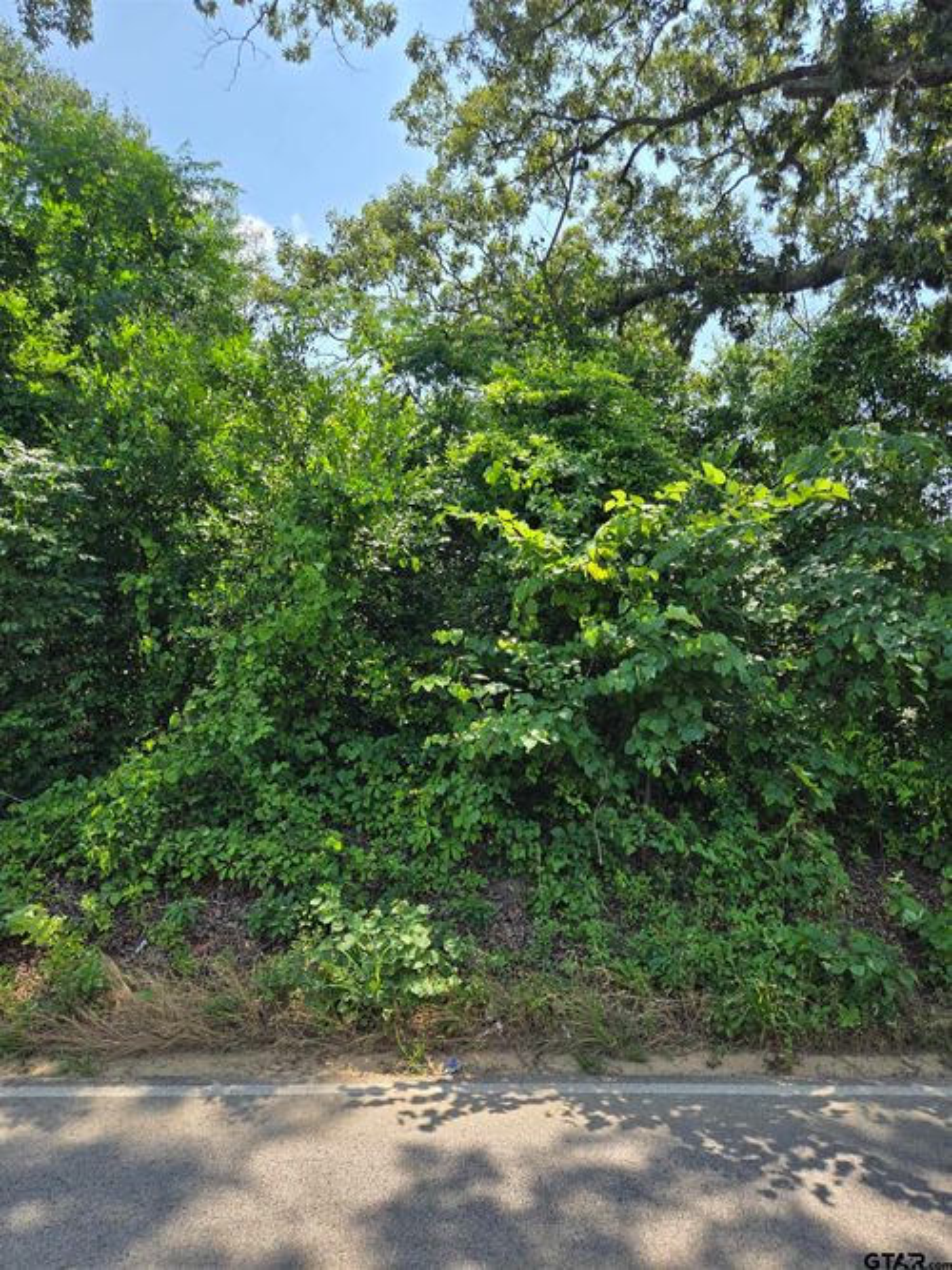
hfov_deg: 58.9
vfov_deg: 73.9
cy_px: 635
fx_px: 844
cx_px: 476
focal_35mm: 23
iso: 25
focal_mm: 5.4
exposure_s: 1/1328
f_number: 1.8
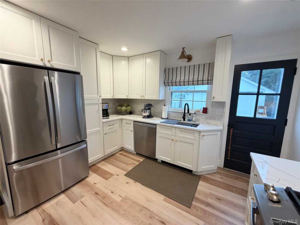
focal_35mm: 14
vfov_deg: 85.7
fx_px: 121
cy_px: 112
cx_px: 150
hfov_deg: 102.1
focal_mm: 2.22
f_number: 2.2
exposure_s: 1/120
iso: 200
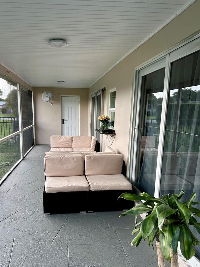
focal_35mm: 31
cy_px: 164
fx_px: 239
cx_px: 86
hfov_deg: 45.3
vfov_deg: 57.7
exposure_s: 1/150
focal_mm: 6.86
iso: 64
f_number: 1.8
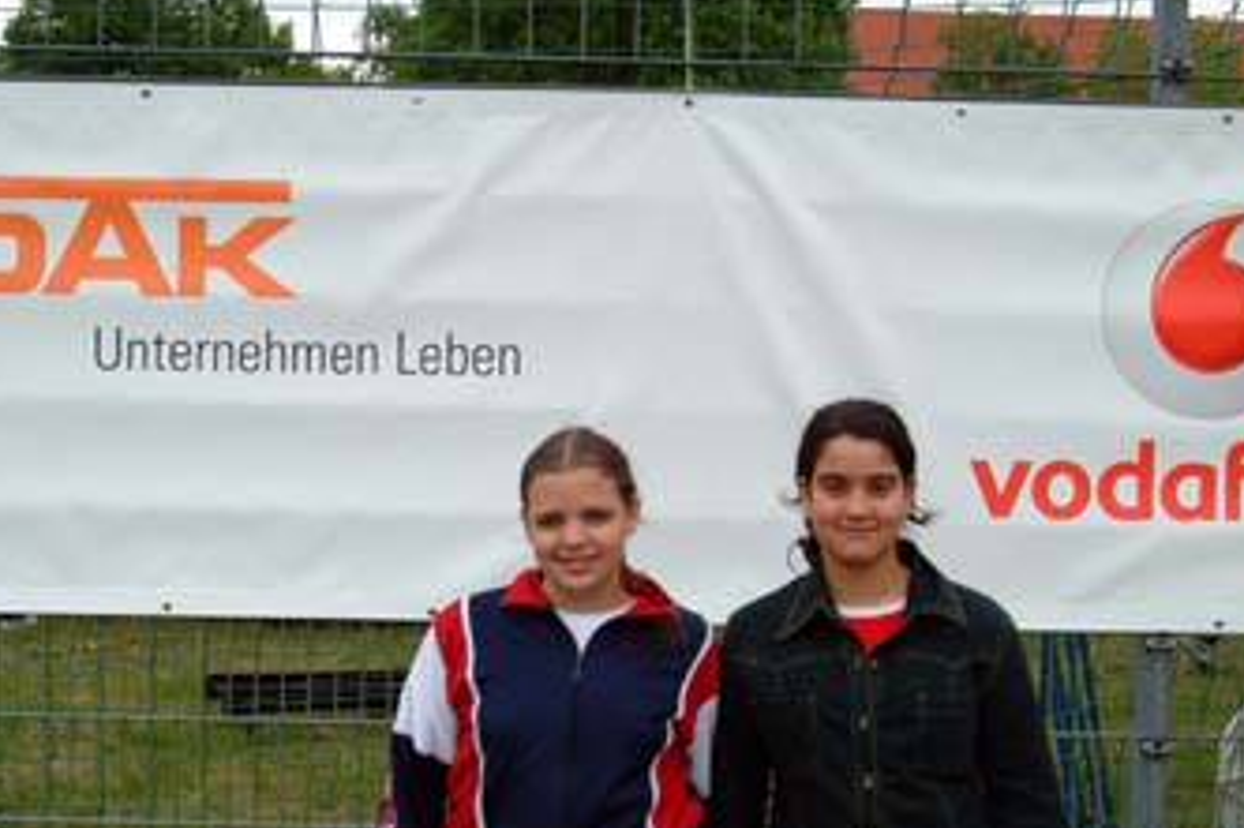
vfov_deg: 22.2
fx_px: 2107
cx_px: 641
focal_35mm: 61
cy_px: 487
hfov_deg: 32.9
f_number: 9.5
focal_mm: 30
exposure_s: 1/350
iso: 400
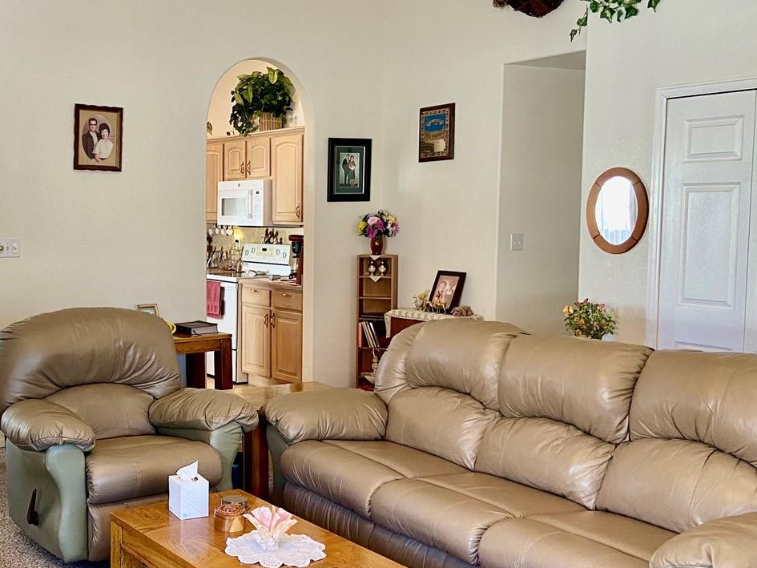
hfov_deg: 41.6
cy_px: 292
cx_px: 181
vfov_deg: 32.9
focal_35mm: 44
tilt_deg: -5.7
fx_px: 962
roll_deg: -0.8
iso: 100
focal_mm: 4.25
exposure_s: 1/60
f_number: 1.8
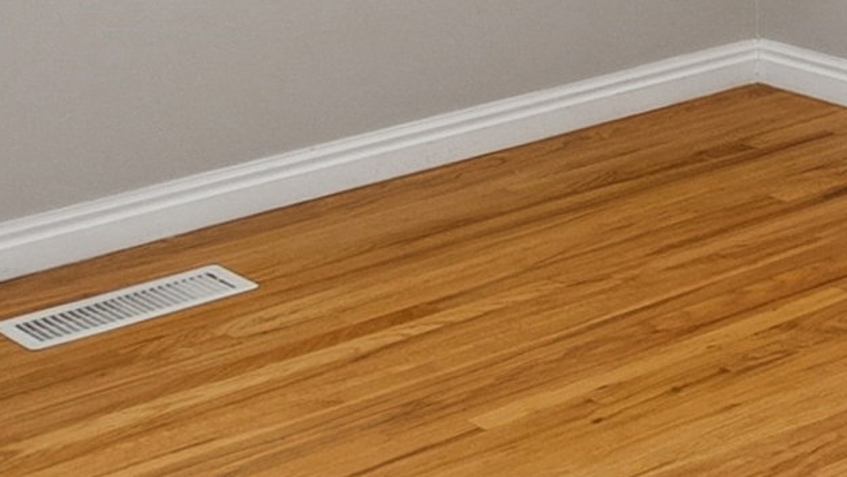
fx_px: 2413
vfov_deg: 10.3
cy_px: -519
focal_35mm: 107
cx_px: 1100
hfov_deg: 18.5
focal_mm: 15.2
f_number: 8
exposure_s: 1/20
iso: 640
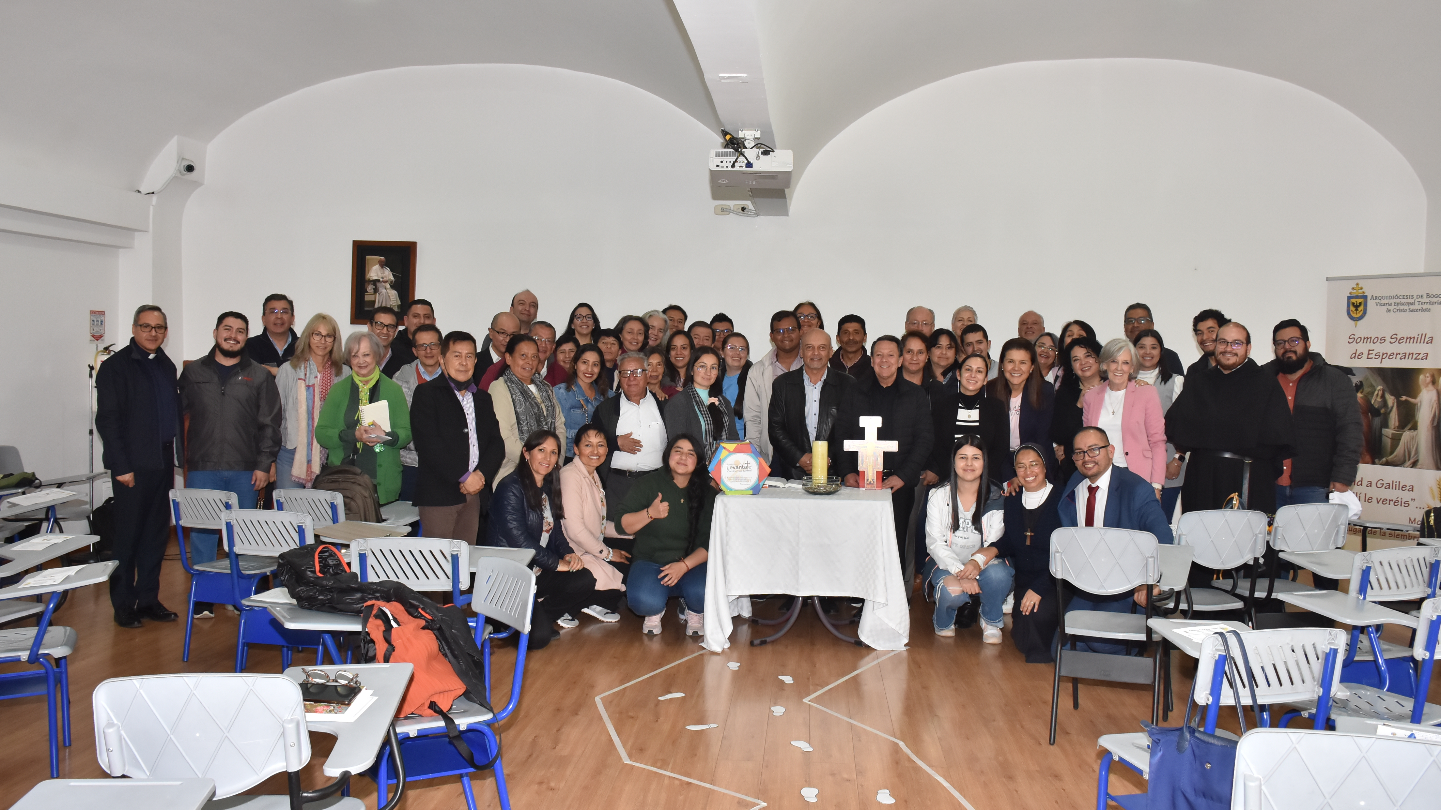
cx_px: 725
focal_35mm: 32
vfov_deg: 36.7
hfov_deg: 61.0
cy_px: 372
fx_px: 1223
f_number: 6.3
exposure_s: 1/100
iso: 800
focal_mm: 20
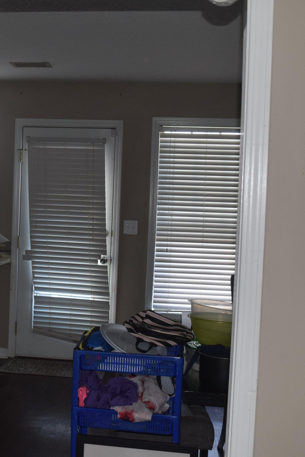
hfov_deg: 24.2
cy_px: 225
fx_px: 699
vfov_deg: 36.2
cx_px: 55
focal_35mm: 55
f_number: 5.6
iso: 800
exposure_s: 1/125
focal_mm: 24
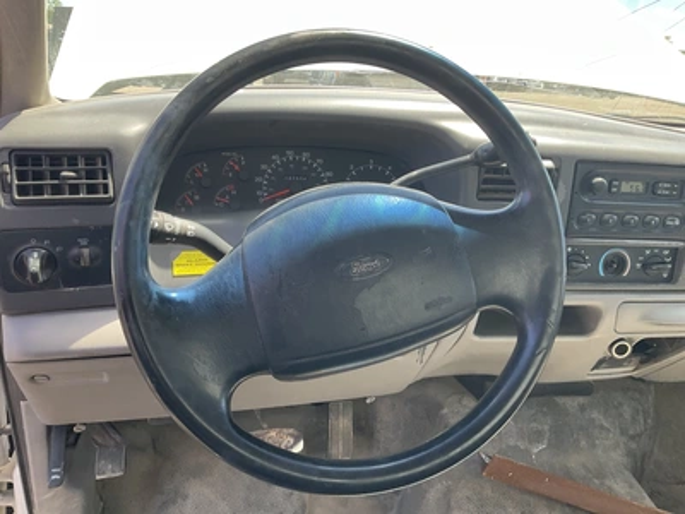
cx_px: 342
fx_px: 574
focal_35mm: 29
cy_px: 257
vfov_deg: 48.2
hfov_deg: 61.7
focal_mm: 3
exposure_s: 1/137
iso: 25
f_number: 1.8
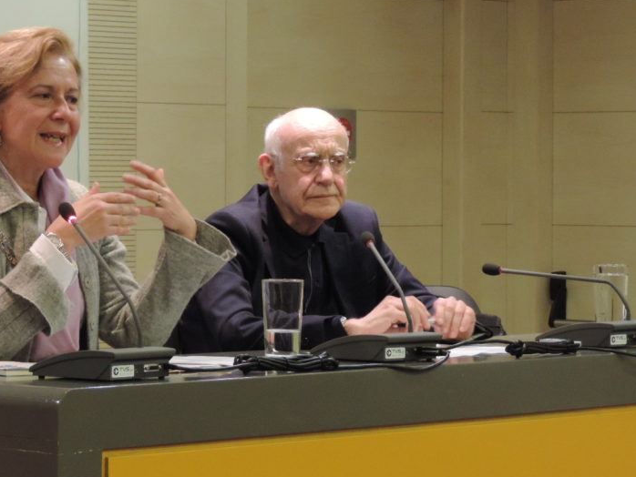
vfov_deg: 9.6
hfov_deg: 12.8
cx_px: 173
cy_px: 199
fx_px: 2830
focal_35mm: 154
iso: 800
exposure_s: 1/25
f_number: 4.2
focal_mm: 18.7
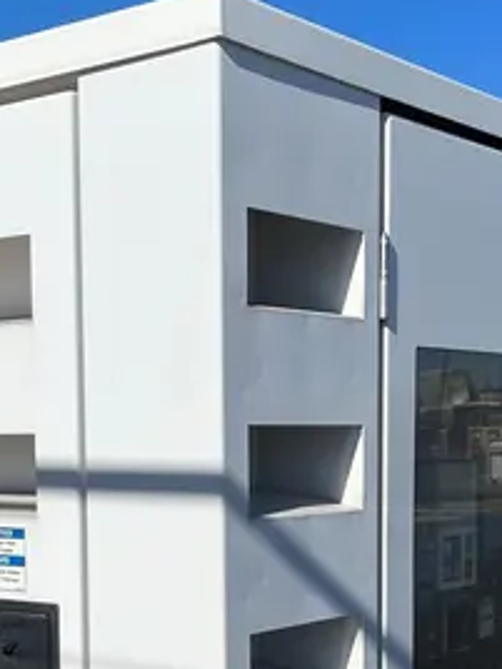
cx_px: 207
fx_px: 1373
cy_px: 560
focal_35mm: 71
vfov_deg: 26.7
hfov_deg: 20.7
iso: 50
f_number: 1.6
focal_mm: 5.1
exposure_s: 1/9901
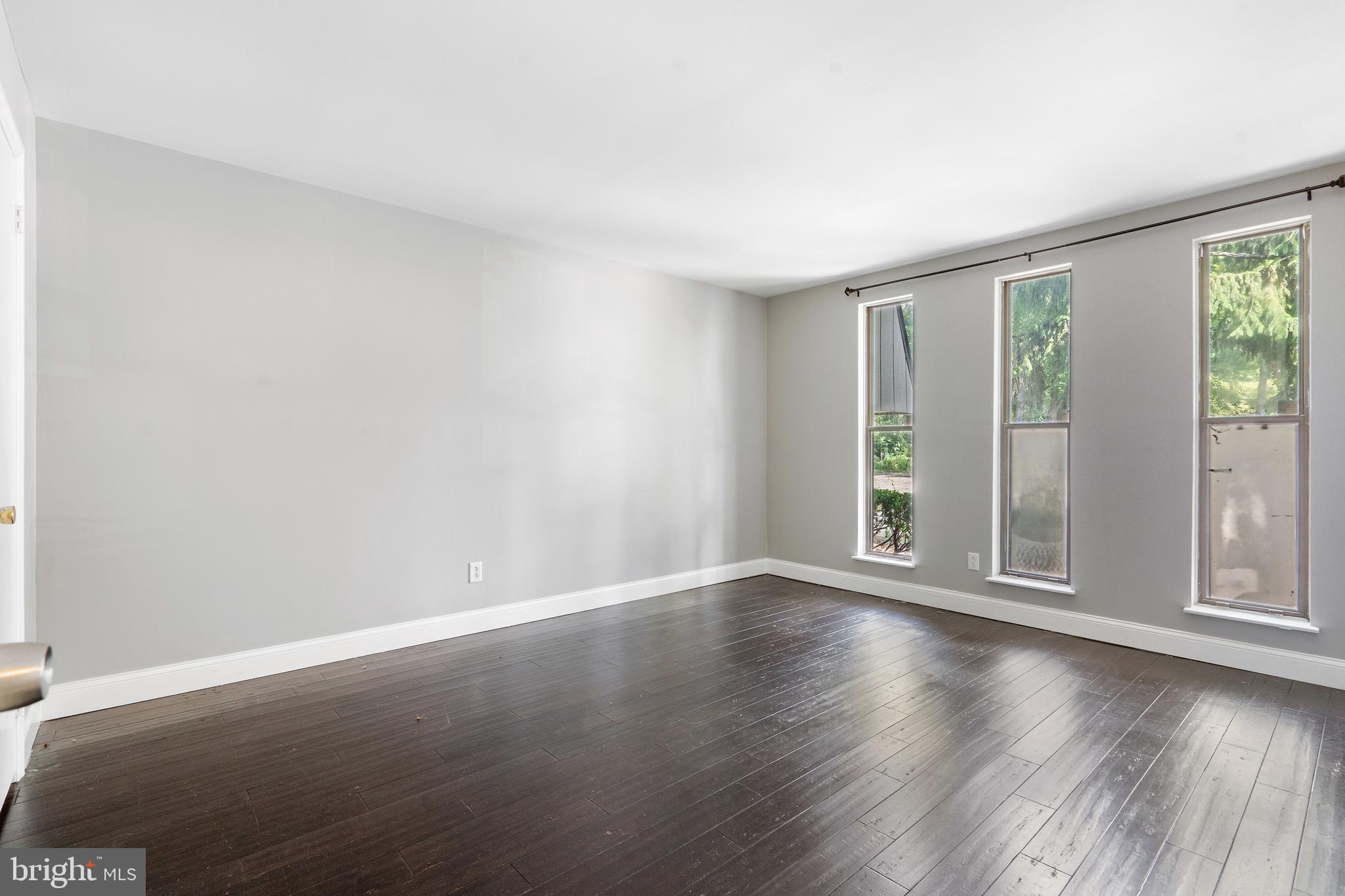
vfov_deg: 73.7
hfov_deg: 96.7
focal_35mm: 16
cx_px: 672
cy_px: 448
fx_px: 598
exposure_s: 1/1.25
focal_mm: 16
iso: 250
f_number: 8
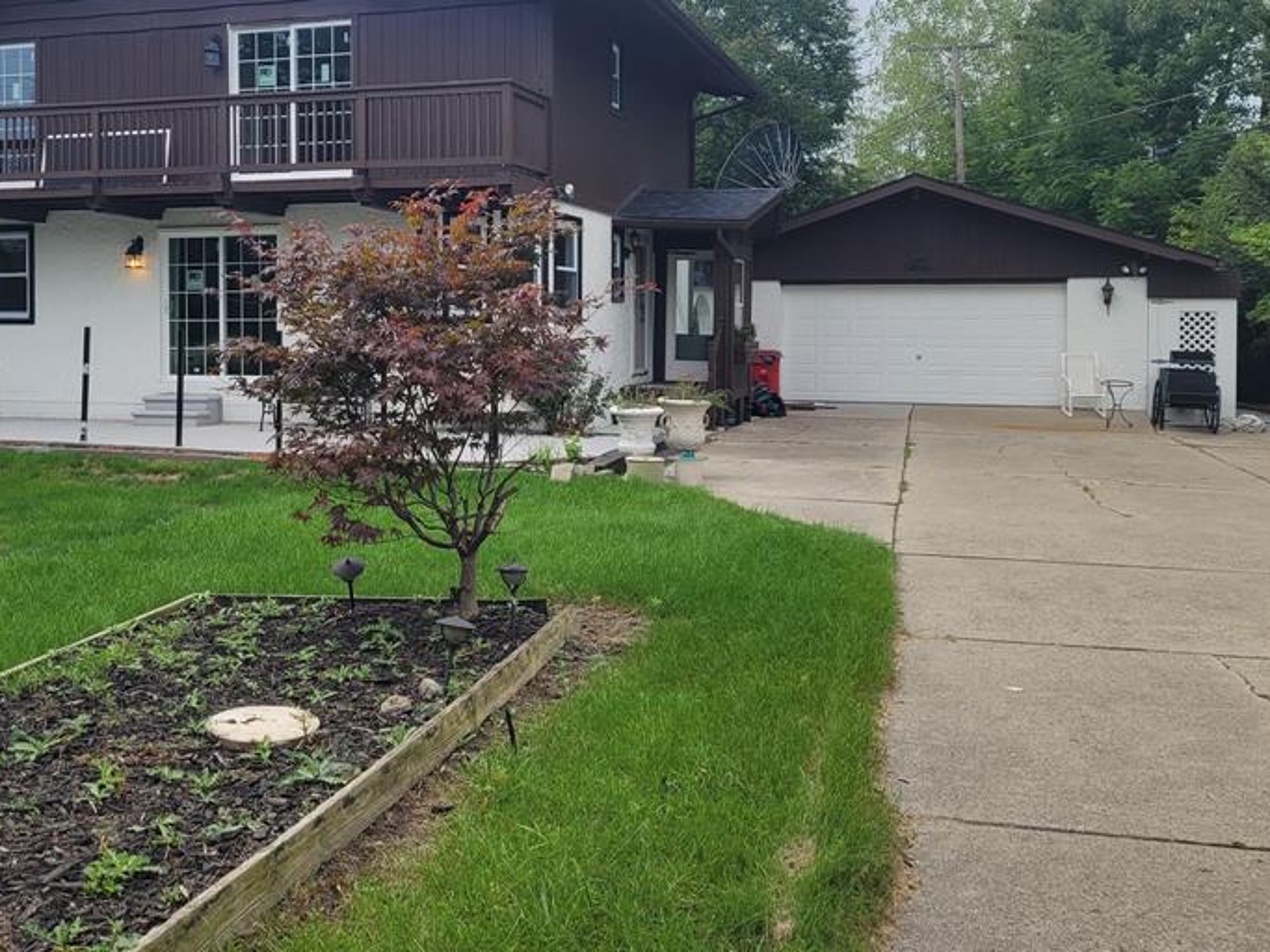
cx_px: 487
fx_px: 1431
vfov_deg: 36.6
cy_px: 357
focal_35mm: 39
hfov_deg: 47.5
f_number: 1.8
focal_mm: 5.4
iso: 40
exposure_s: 1/1930
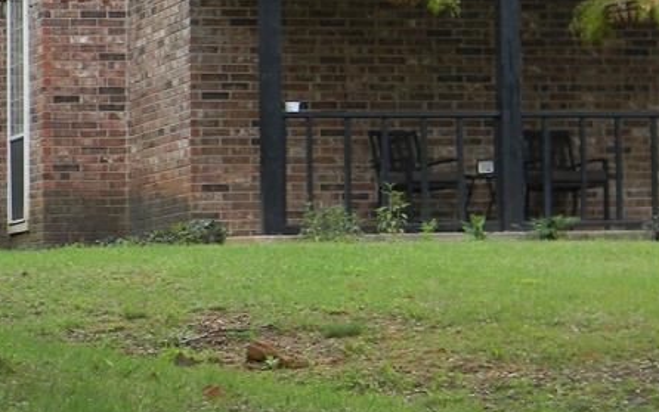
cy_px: -77
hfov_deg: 12.8
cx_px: 533
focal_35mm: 163
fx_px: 2928
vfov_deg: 8.0
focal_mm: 12.2
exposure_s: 1/105
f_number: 4.3
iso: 80
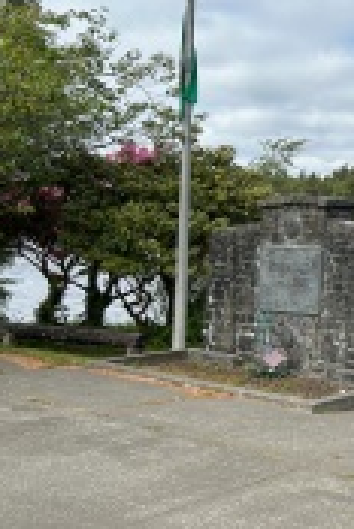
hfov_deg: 22.3
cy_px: 192
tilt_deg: +3.4
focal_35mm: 54
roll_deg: -0.4
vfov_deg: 36.6
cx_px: 472
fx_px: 795
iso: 50
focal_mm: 5.7
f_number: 1.5
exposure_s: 1/4115
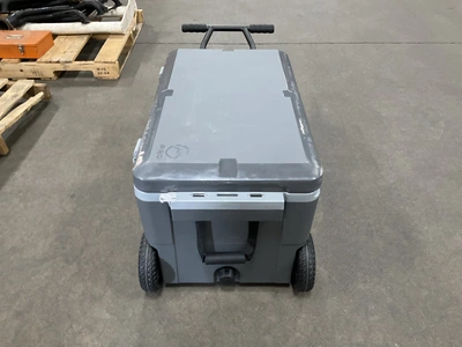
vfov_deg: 48.2
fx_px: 387
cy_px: 174
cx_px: 231
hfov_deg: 61.7
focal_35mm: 29
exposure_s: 1/40
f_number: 1.8
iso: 250
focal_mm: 3
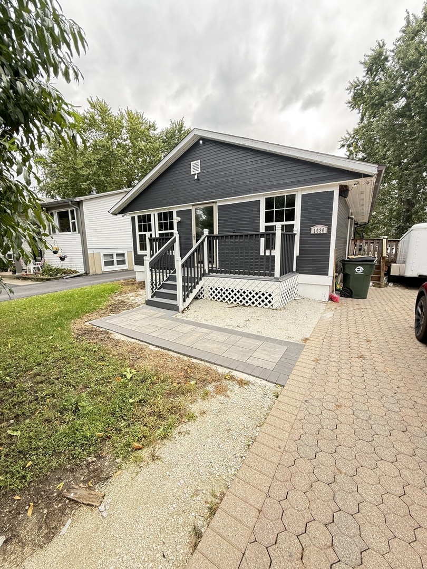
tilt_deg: -9.2
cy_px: 284
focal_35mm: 14
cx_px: 214
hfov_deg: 85.7
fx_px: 230
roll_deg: +0.4
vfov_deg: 102.1
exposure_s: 1/99
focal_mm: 2.22
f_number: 2.2
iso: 80
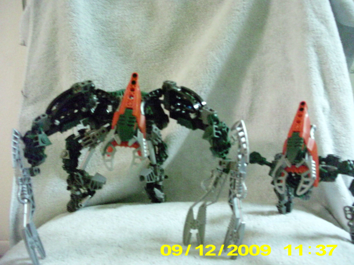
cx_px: 177
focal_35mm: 38
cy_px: 132
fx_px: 389
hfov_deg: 49.0
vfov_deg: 37.7
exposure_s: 1/12
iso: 1600
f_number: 3.1
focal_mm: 6.3
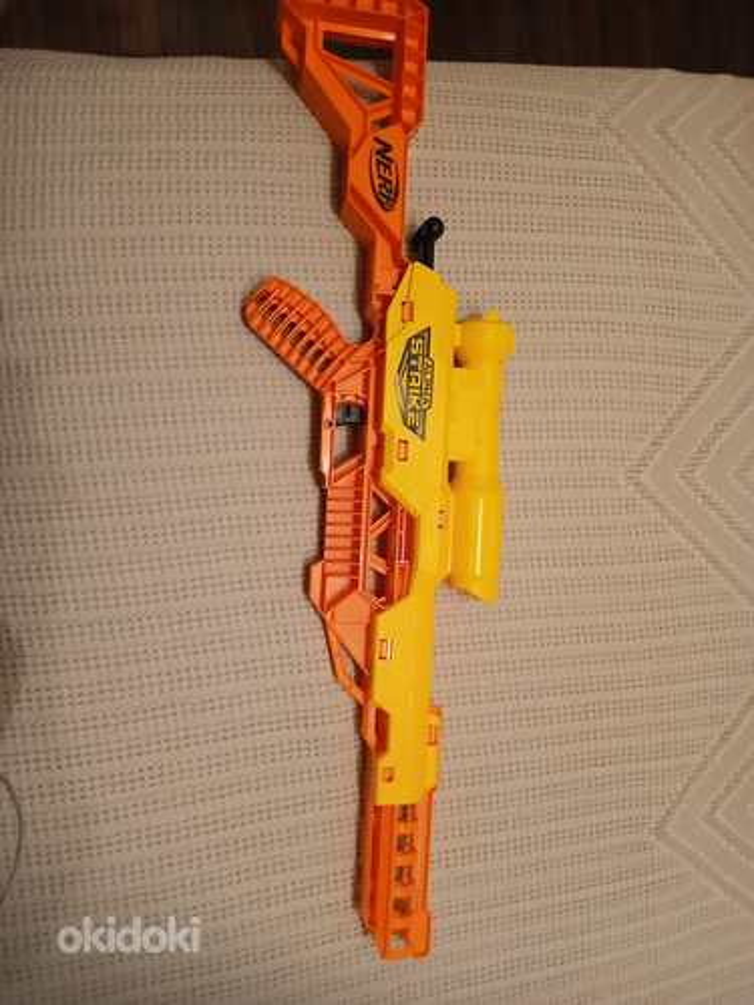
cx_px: 377
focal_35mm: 26
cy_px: 502
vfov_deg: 67.3
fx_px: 755
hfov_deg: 53.1
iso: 400
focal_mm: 3.98
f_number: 1.8
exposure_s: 1/25
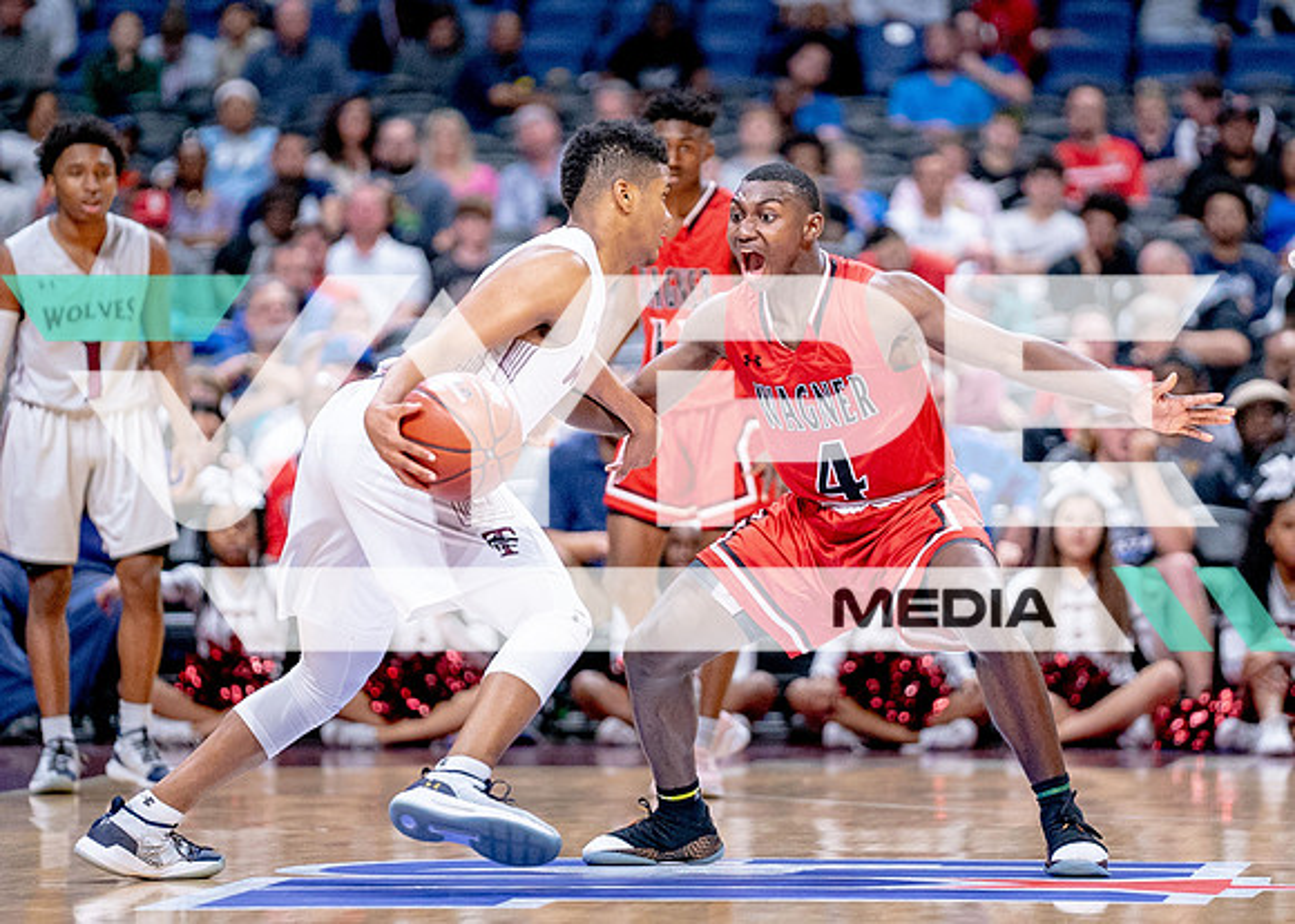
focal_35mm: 312
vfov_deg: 4.6
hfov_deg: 6.5
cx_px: 749
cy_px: 408
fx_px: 11472
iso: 2500
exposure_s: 1/1000
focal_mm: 200
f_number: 2.8
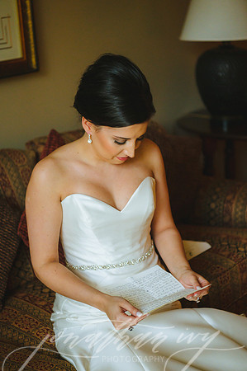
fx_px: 722
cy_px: 186
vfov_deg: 28.9
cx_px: 124
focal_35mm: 70
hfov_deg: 19.4
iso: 4000
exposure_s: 1/125
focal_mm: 70
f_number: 2.8
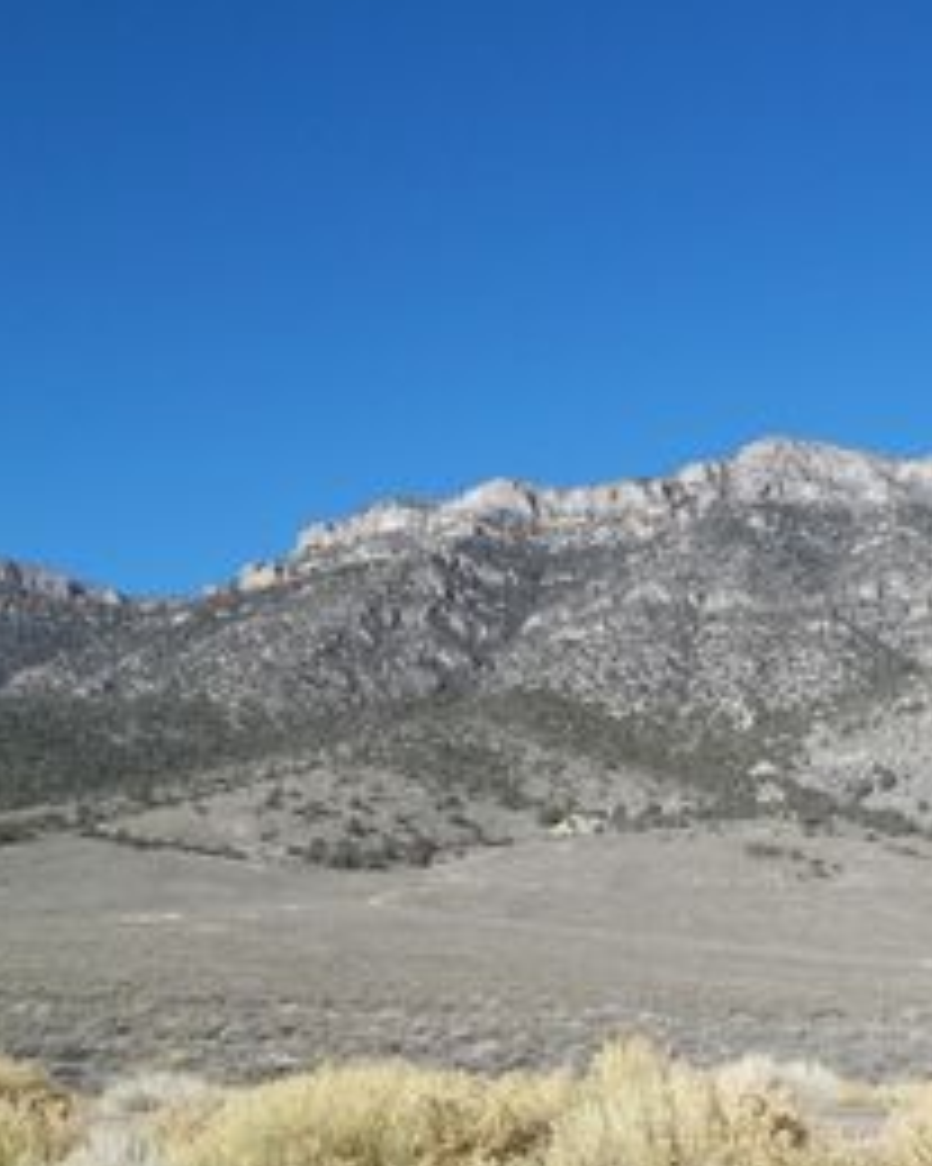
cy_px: 700
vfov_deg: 35.9
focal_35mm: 52
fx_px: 1794
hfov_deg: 28.2
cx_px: 799
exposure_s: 1/125
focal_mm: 5.7
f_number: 8.8
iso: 64
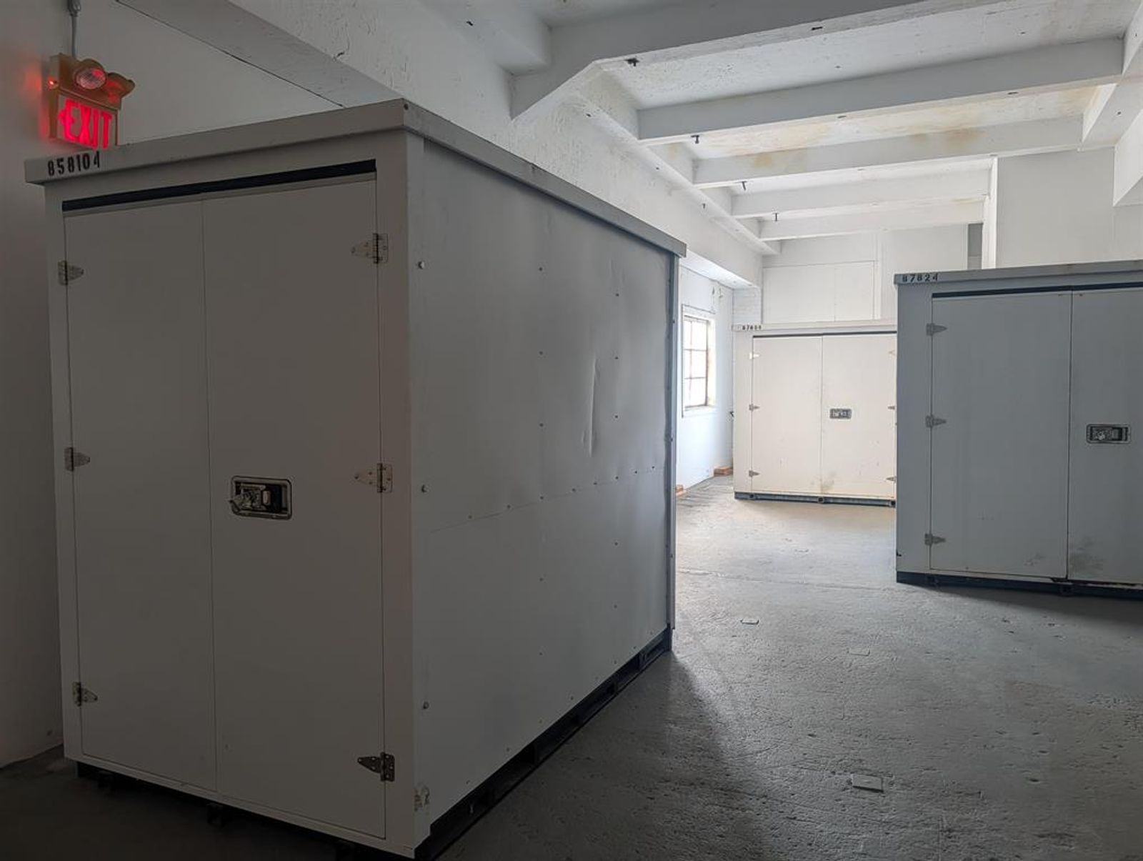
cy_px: 430
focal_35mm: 24
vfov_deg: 56.9
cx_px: 572
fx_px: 794
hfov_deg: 71.5
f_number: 1.68
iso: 122
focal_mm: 6.9
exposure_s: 1/85.3
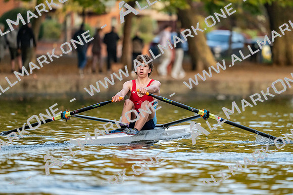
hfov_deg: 5.2
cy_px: 98
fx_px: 3256
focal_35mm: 400
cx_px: 146
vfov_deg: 3.4
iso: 3600
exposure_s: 1/2500
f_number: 4.5
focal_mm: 400
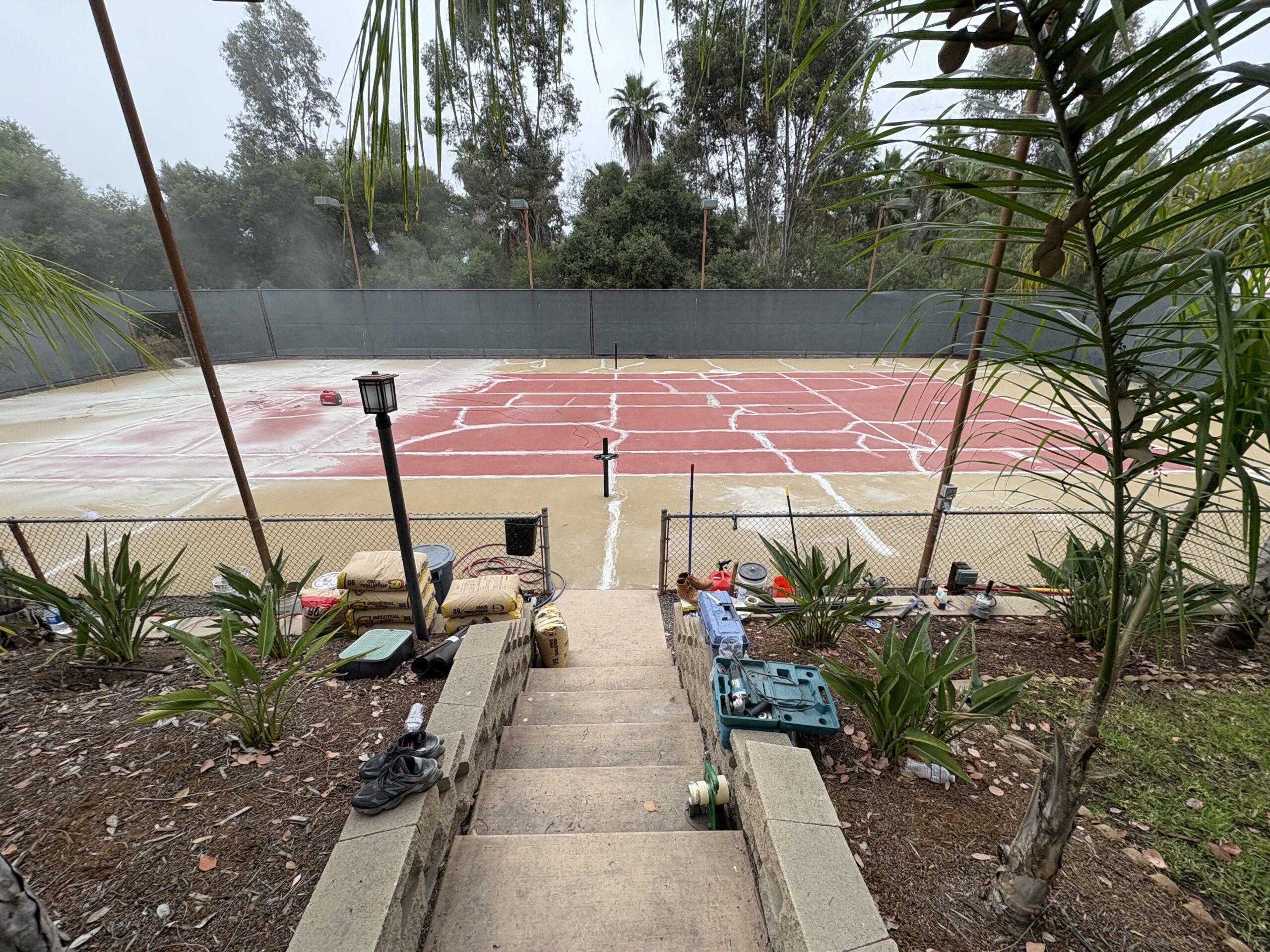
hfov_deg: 102.1
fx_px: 514
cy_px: 476
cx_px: 635
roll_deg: +0.7
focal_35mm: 14
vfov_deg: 85.7
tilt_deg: -21.5
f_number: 2.2
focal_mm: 2.22
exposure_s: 1/158
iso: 40
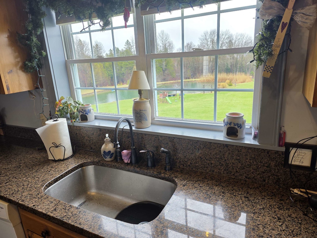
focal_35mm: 23
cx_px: 158
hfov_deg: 73.9
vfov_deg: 58.9
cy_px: 119
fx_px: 211
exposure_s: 1/120
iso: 100
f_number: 1.7
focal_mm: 6.3
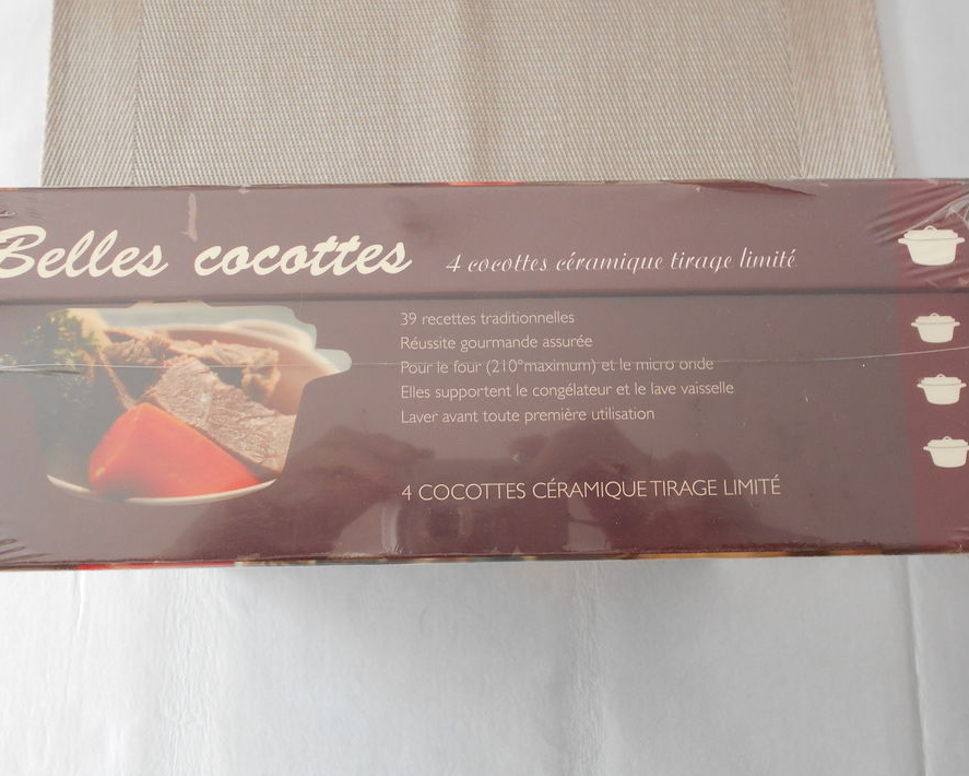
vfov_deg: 44.6
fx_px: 947
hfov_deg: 54.2
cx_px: 461
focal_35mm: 33
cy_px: 393
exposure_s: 1/30
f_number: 3.4
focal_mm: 5.1
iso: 140
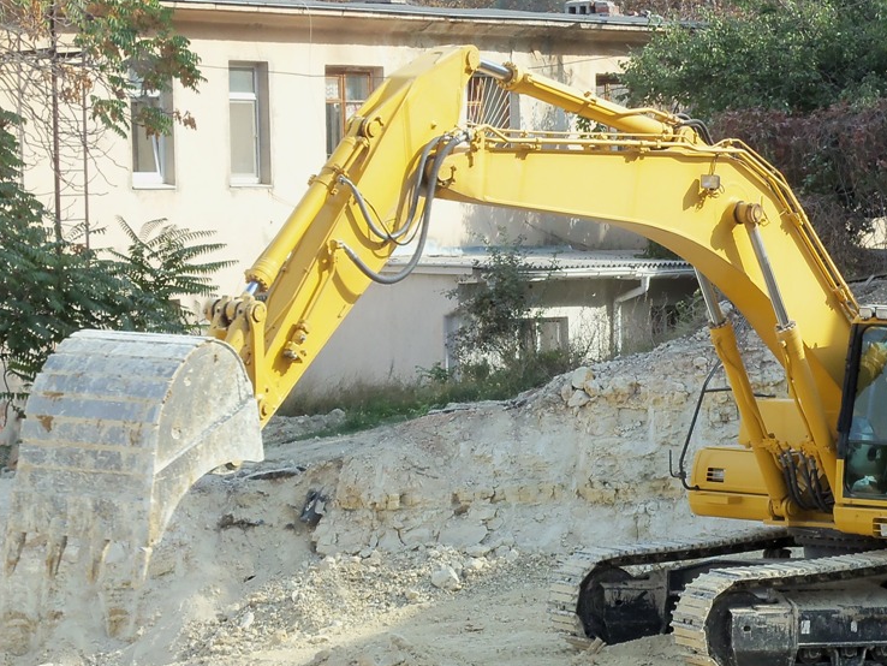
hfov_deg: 8.6
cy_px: 400
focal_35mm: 230
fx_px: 5895
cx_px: 579
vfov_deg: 6.5
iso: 80
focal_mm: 23.7
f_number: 4.7
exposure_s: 1/250
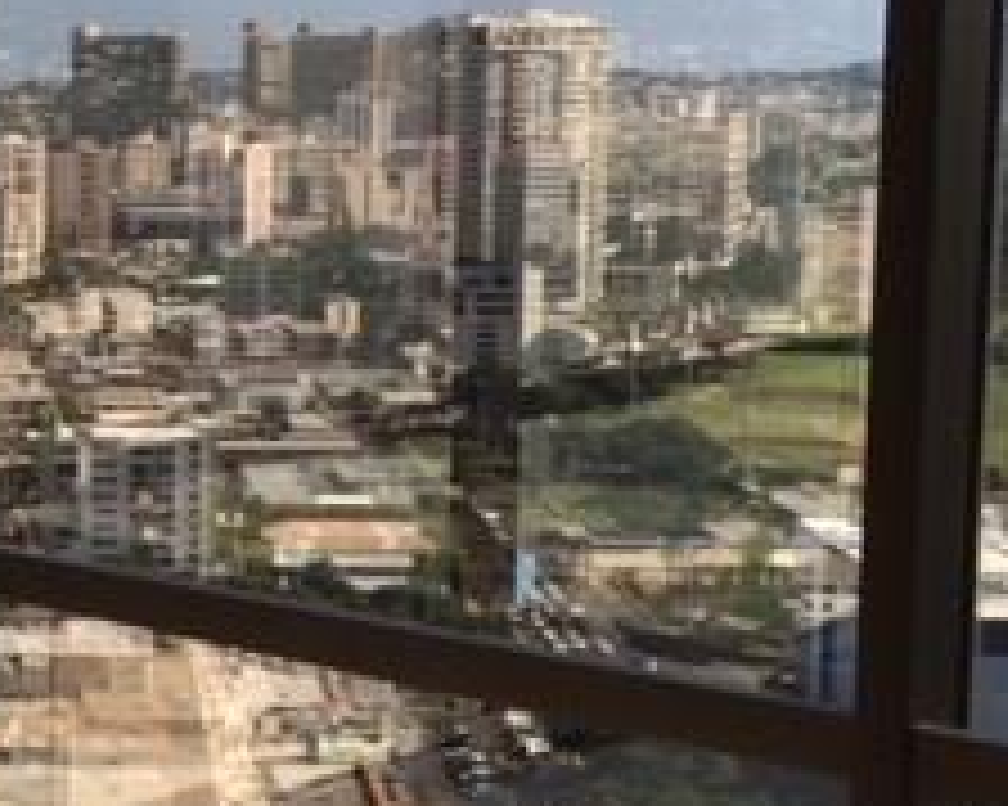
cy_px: 405
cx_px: -207
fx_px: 2415
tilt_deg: -6.5
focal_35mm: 81
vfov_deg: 18.9
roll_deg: +0.6
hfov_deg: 21.8
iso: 32
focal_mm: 4.15
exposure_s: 1/578
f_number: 2.2
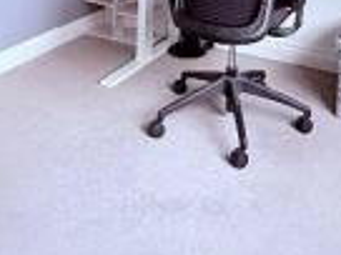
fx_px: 591
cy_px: -166
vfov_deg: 19.8
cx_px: 207
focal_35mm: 60
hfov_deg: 32.1
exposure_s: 1/99
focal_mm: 2.22
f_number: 2.2
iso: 100
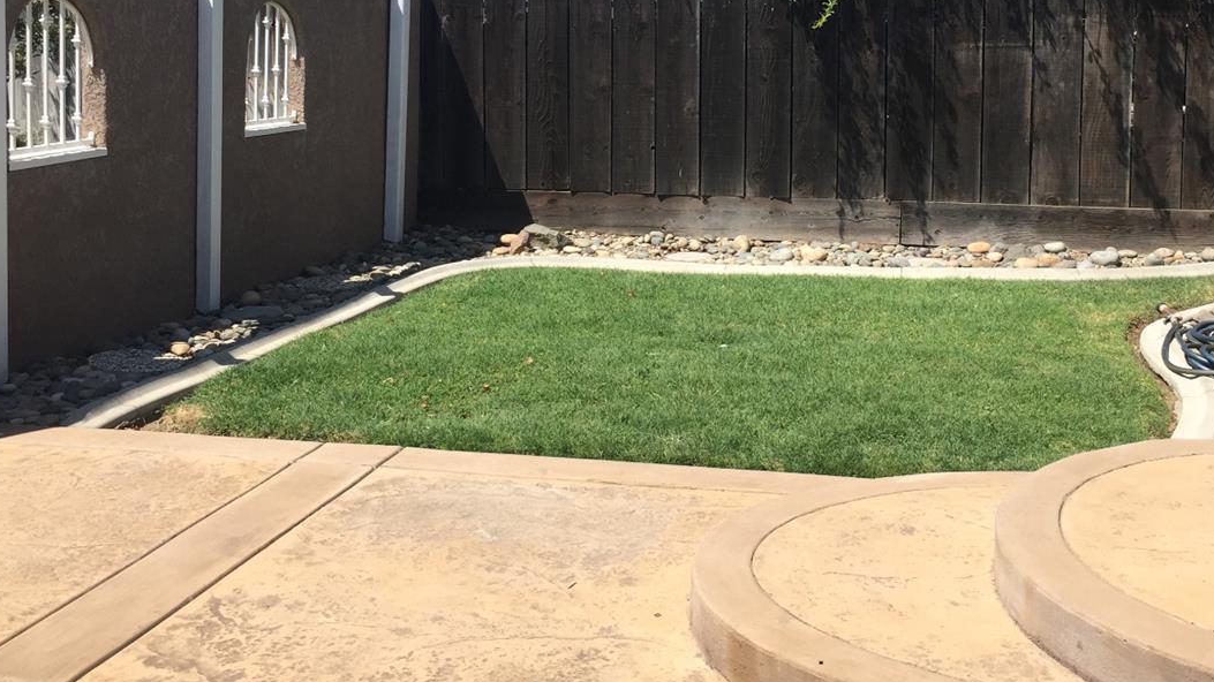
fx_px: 1448
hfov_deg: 45.4
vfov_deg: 26.2
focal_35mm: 45
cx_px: 684
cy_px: 162
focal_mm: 4.15
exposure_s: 1/1364
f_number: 2.2
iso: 32
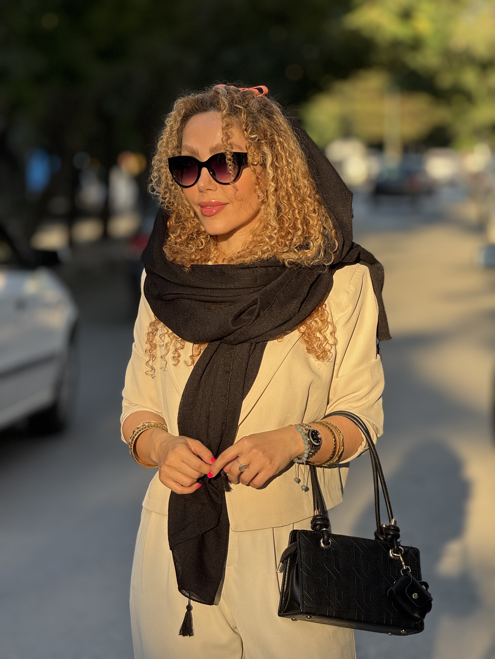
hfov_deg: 12.3
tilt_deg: -3.7
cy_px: 330
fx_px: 2288
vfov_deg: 16.4
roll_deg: -0.4
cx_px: 248
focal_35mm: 120
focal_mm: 15.66
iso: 50
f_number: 2.8
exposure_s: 1/284
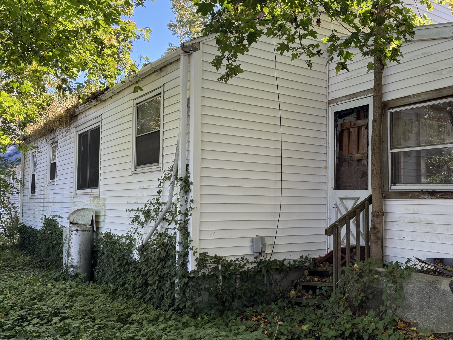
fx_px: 458
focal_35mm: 35
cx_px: 268
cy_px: 178
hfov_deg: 52.3
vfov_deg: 40.7
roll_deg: -1.3
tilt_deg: +1.8
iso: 100
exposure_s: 1/266
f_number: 1.78
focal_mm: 6.76
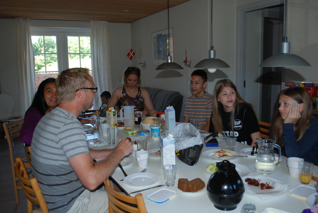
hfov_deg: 57.2
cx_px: 159
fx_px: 292
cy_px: 106
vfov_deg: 40.1
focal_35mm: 33
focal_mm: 22
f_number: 4
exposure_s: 1/60
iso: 250
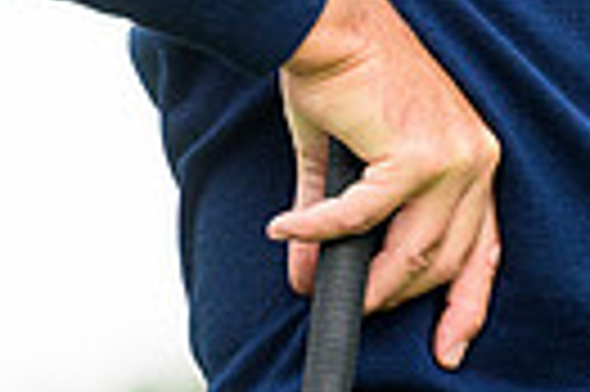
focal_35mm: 665
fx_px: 10885
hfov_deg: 3.1
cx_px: 595
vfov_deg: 2.1
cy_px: -448
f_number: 4
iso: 800
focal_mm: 150
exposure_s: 1/1600
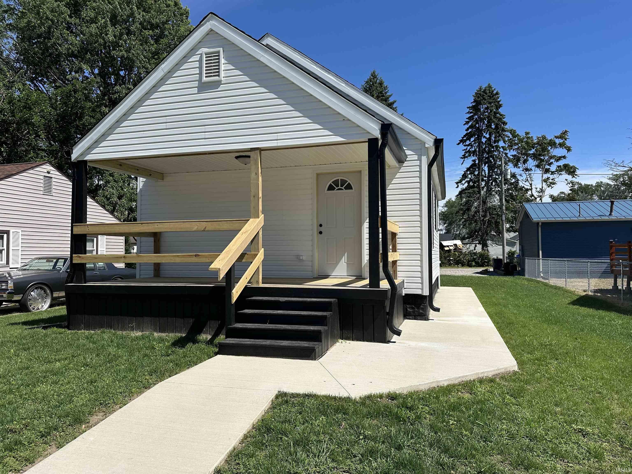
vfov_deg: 56.8
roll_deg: -0.2
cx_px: 316
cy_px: 237
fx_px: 438
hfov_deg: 71.6
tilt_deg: +2.0
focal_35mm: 24
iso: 80
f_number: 1.78
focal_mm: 6.86
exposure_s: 1/6211
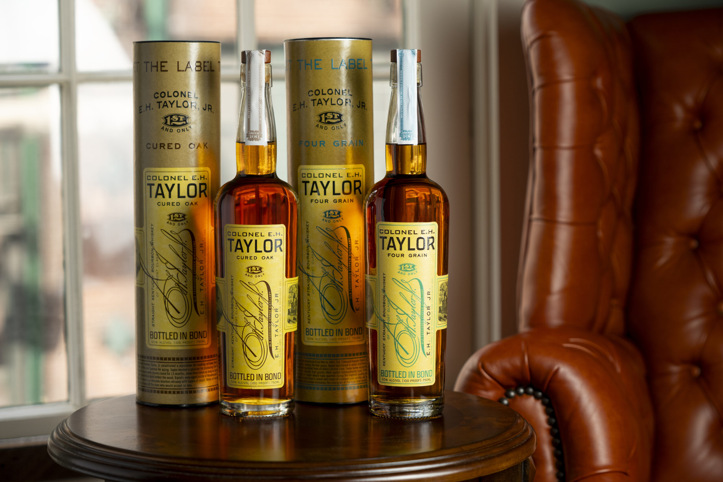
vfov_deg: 17.3
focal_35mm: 79
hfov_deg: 25.7
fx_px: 1587
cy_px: 241
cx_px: 362
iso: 200
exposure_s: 1/125
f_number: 4
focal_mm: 79
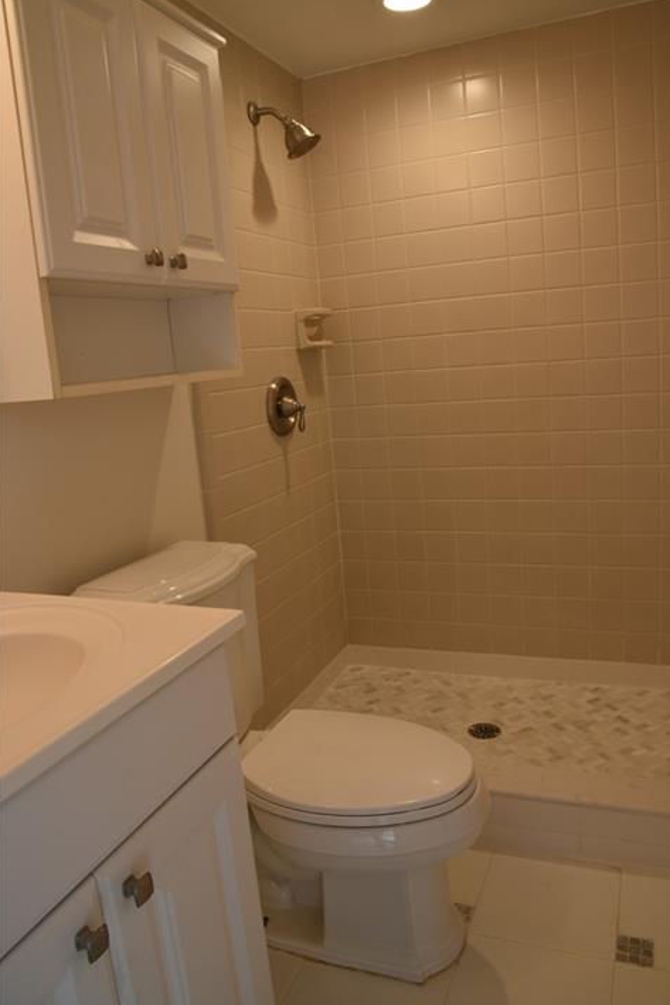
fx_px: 725
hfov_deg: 49.5
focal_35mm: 26
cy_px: 495
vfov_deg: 69.4
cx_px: 360
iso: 320
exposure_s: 1/5
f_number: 22
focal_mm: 24
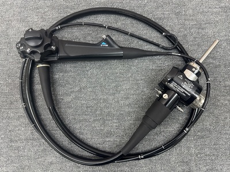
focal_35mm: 24
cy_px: 86
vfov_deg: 56.8
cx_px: 115
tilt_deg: -86.8
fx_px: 159
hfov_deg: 71.6
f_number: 1.78
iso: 200
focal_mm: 6.86
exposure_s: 1/120
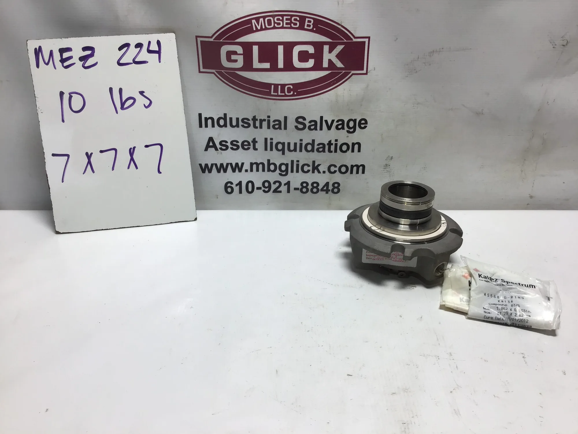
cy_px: 217
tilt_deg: -27.3
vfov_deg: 45.4
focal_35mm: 31
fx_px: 518
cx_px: 289
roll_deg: +0.1
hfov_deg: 58.4
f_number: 2.4
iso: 25
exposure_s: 1/153
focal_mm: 3.3
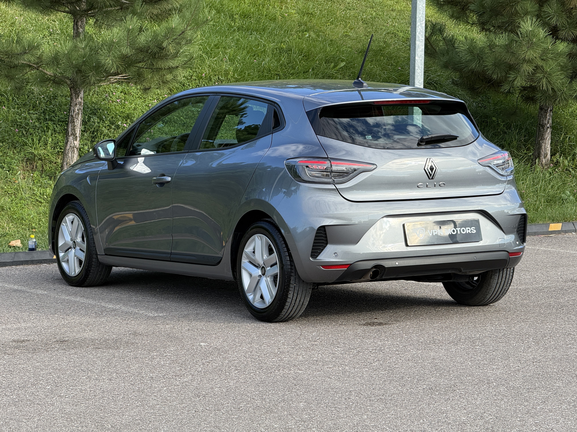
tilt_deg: -2.9
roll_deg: -0.6
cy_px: 216
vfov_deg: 12.3
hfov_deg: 16.4
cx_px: 288
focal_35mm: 120
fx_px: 2000
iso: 64
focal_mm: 15.66
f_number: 2.8
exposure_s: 1/375
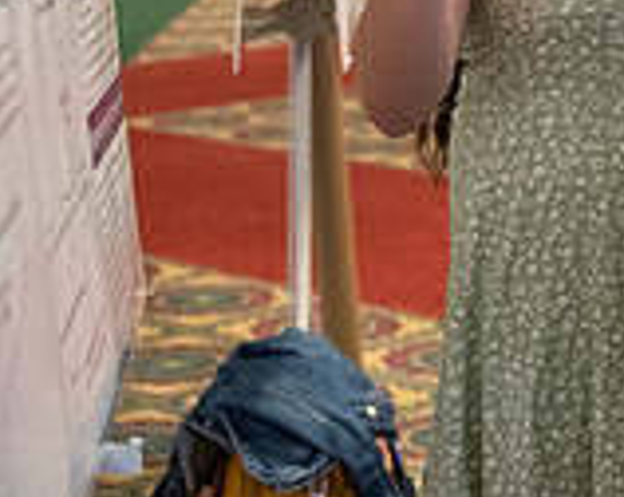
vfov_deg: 10.8
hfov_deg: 13.7
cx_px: 667
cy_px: -235
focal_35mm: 138
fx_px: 2545
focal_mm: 40
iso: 2000
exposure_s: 1/200
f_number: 3.2
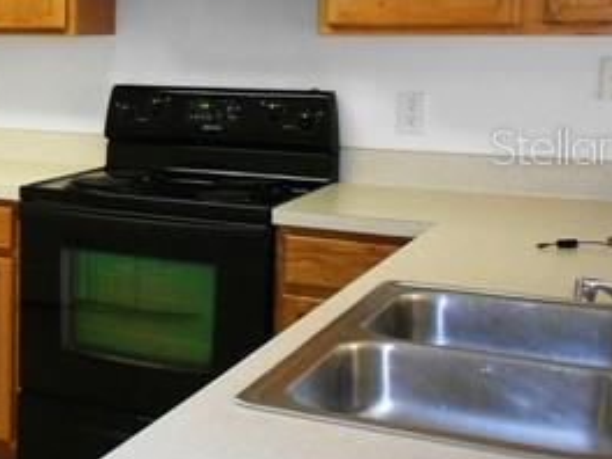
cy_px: 146
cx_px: -32
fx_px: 1114
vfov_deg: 23.2
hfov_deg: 28.4
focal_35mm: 63
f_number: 3.2
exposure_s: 1/25
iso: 400
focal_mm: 4.6
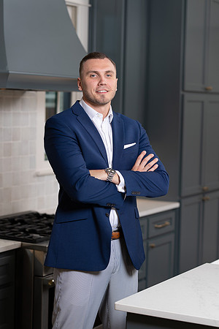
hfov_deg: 16.1
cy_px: 164
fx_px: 776
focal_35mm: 85
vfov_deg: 23.9
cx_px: 110
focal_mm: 85
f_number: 2.5
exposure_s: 1/160
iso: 100
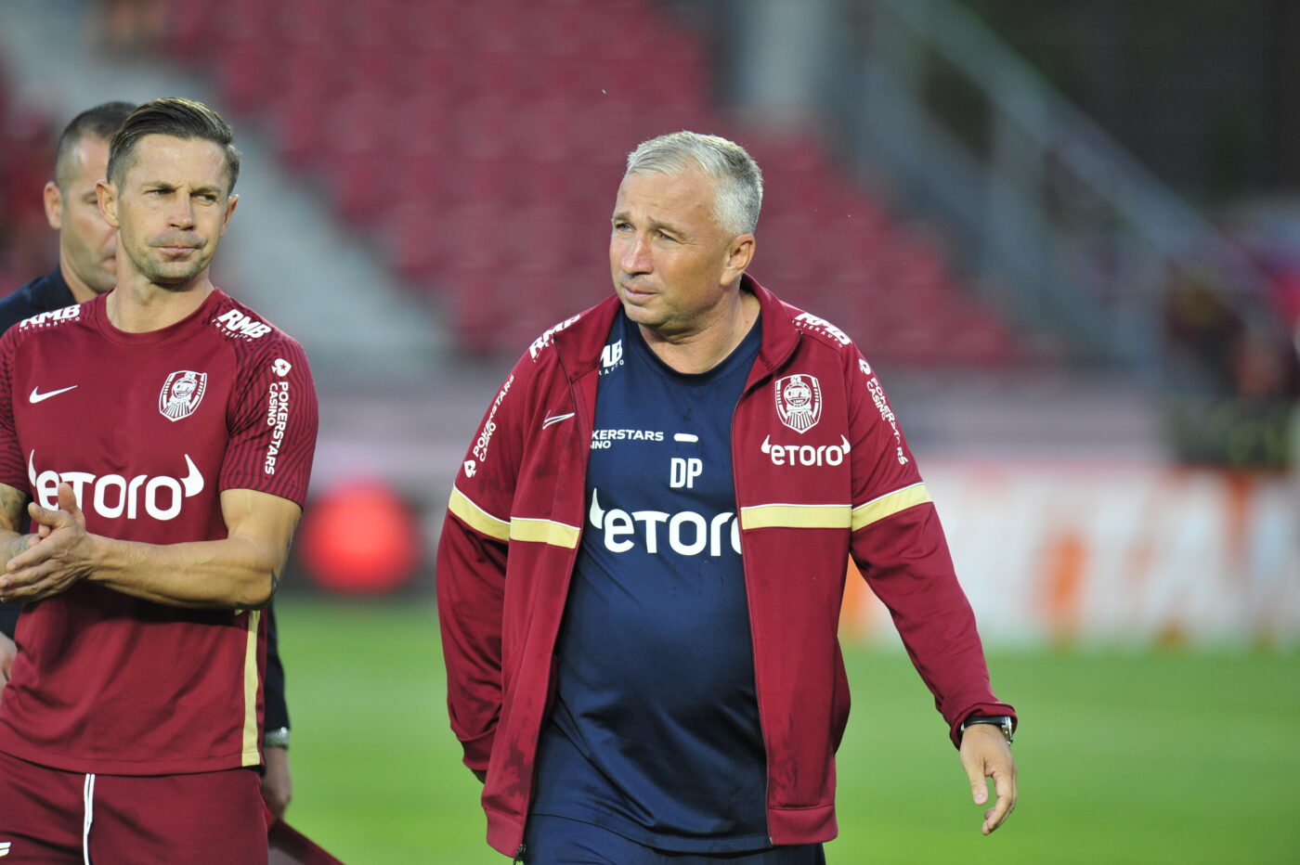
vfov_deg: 3.4
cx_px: 650
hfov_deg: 5.2
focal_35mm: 400
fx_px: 14437
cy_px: 432
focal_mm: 400
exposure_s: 1/800
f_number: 4.5
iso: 1250
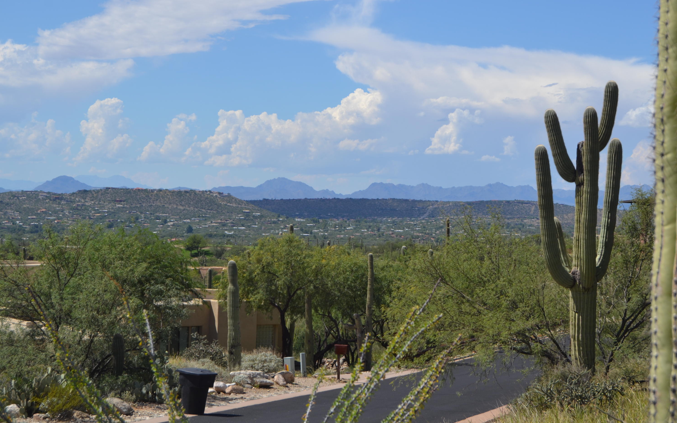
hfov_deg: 24.5
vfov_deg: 15.4
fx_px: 1559
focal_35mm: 85
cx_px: 339
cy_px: 220
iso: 100
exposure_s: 1/250
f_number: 8
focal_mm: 55
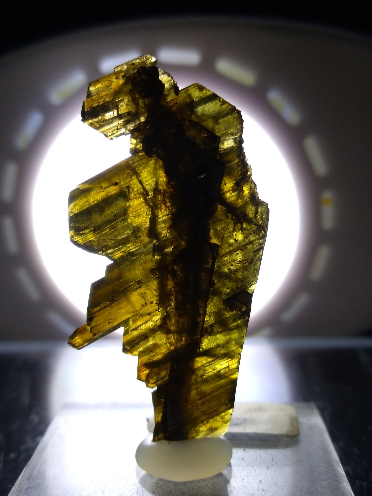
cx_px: 186
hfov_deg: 53.1
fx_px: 373
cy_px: 248
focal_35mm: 26
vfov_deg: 67.3
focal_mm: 3.54
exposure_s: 1/436
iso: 100
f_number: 2
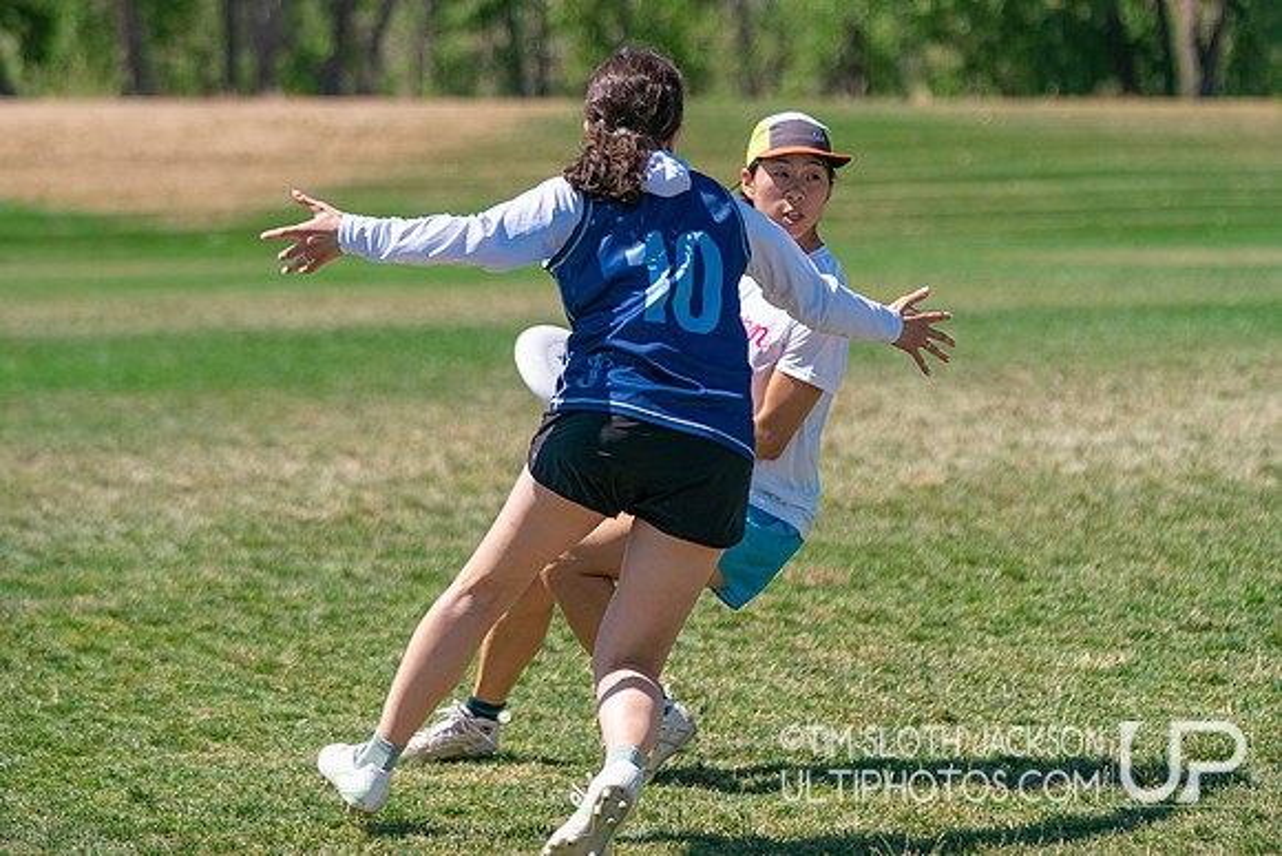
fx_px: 4431
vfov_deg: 11.0
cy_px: 302
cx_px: 674
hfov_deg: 16.5
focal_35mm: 124
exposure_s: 1/4000
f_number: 2.8
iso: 250
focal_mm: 95
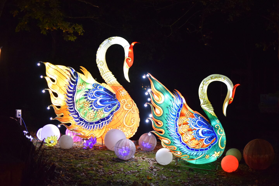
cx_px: 140
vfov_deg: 25.8
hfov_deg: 37.9
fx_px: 407
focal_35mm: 52
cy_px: 93
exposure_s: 1/500
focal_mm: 35
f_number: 2
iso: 2800
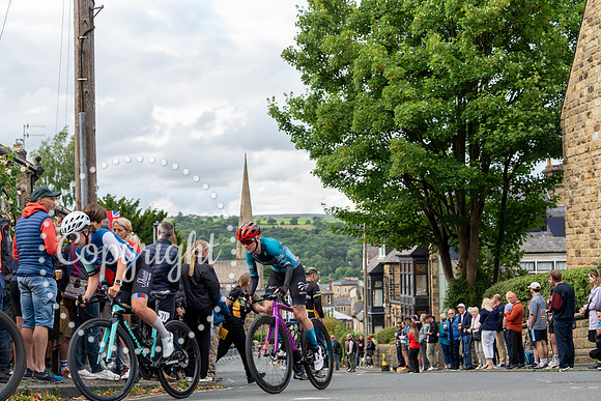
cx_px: 300
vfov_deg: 24.2
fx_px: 935
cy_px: 200
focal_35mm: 56
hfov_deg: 35.6
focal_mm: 56
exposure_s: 1/500
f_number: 4
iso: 500
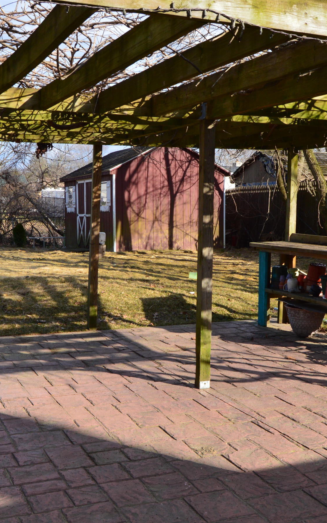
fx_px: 656
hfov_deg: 28.0
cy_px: 290
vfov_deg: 43.4
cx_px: 169
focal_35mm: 46
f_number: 11
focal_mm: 18
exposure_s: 1/400
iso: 400
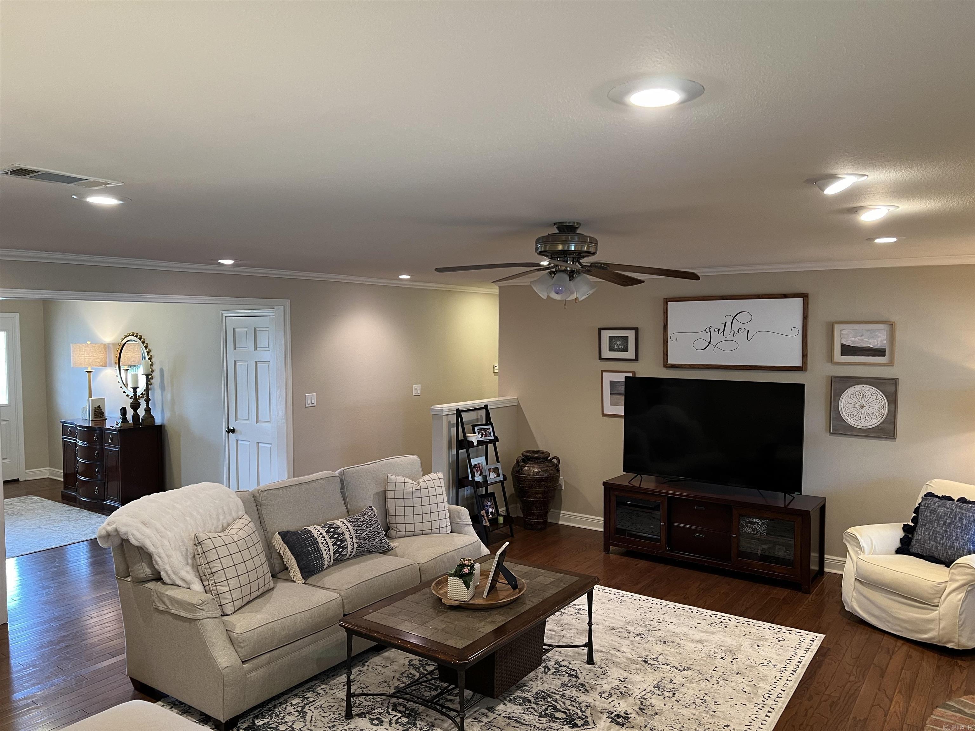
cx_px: 488
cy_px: 366
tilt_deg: -3.4
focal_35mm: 26
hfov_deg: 67.3
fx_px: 732
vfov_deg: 53.1
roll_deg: -0.1
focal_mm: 5.7
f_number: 1.5
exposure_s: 1/60
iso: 160
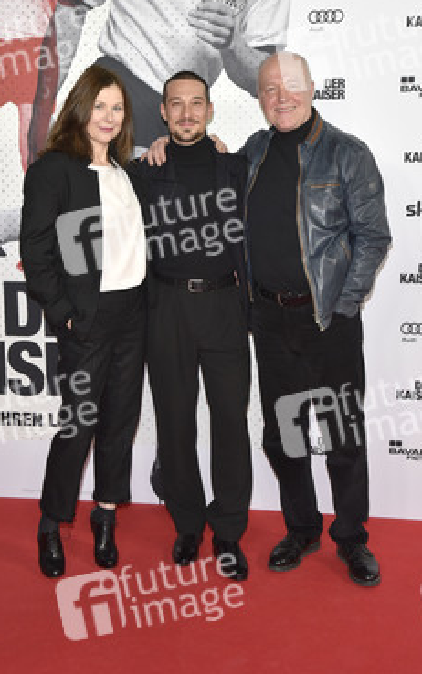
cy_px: 323
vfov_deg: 38.2
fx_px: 974
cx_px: 203
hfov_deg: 24.4
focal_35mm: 53
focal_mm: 48
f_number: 9
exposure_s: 1/250
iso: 2000
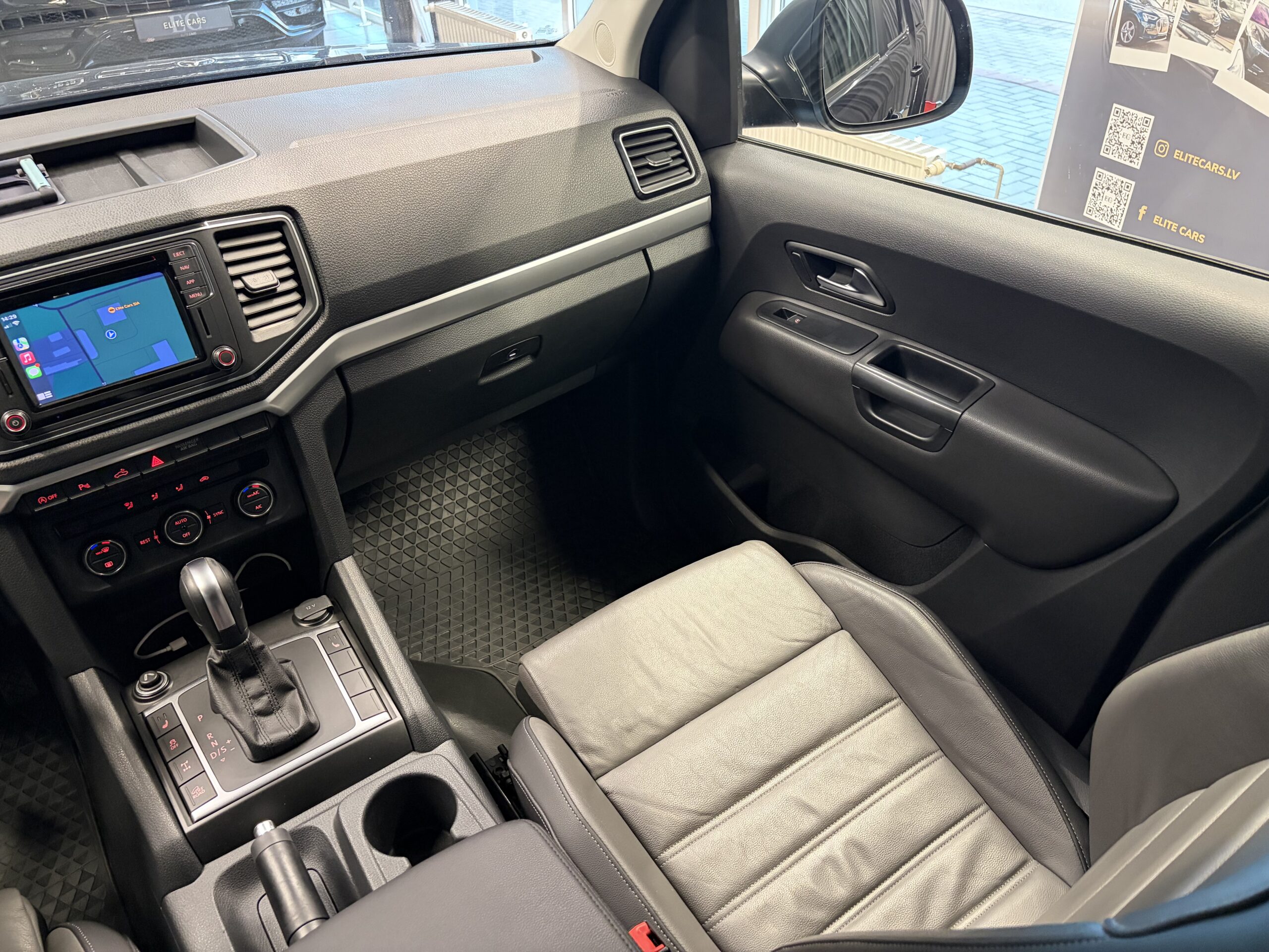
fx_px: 953
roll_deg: +2.2
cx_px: 634
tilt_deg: -35.3
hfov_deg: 67.3
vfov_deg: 53.1
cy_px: 476
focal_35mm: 26
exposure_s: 1/51
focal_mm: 5.96
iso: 500
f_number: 1.6
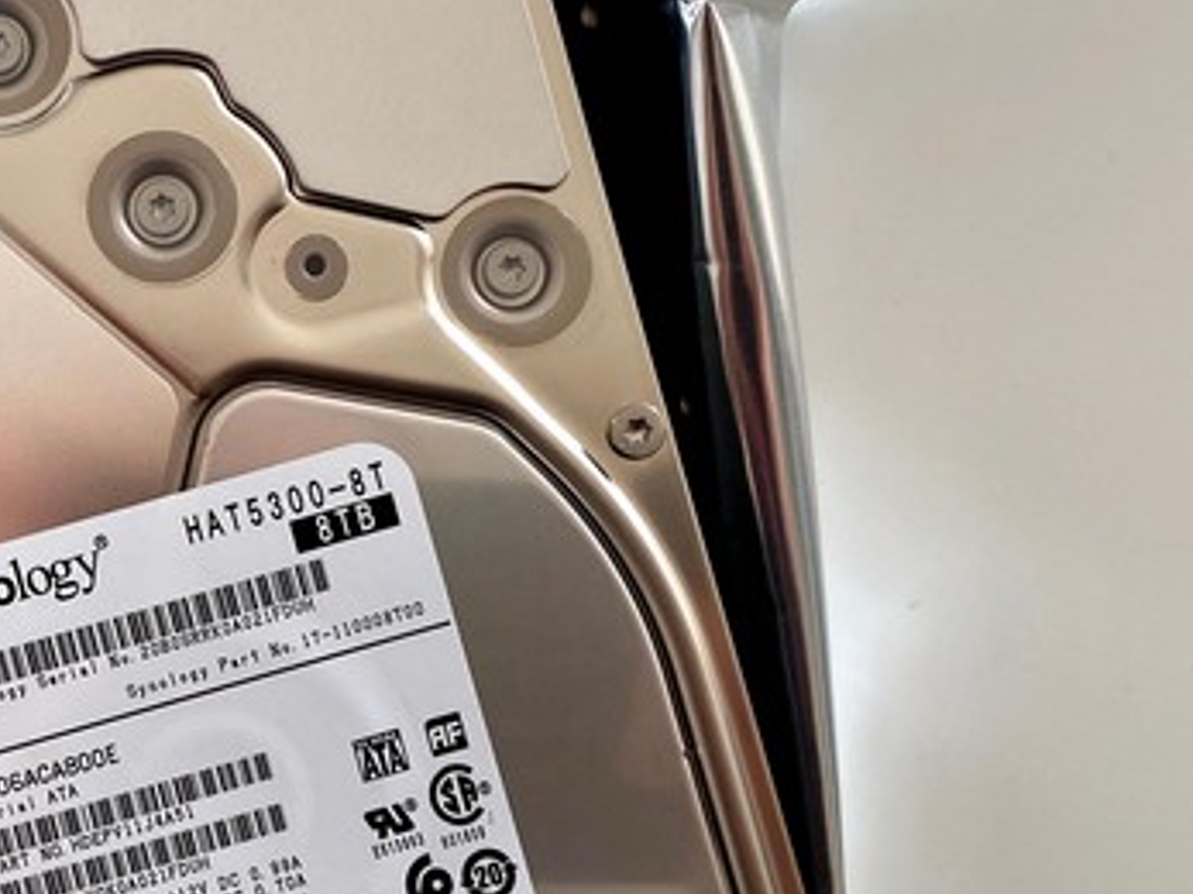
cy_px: 526
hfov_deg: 31.0
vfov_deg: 24.4
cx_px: 172
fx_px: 2067
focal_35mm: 60
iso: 64
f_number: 1.8
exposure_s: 1/121
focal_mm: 4.25
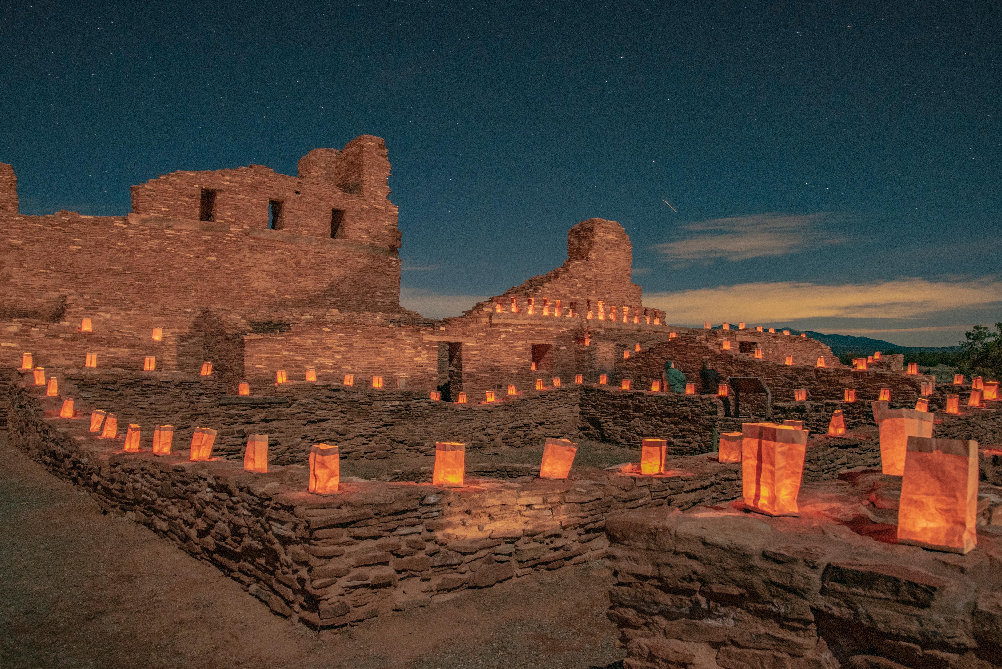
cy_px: 334
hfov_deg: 73.7
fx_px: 668
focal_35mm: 24
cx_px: 501
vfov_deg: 53.2
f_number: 7.1
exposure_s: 15
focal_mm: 24
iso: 1600
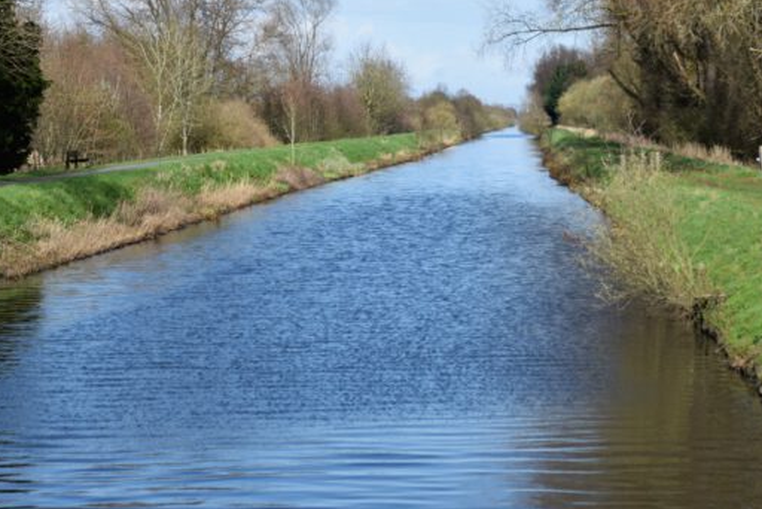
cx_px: 491
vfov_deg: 12.0
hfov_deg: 17.9
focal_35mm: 114
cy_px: 114
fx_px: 2414
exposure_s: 1/400
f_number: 6.3
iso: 100
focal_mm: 38
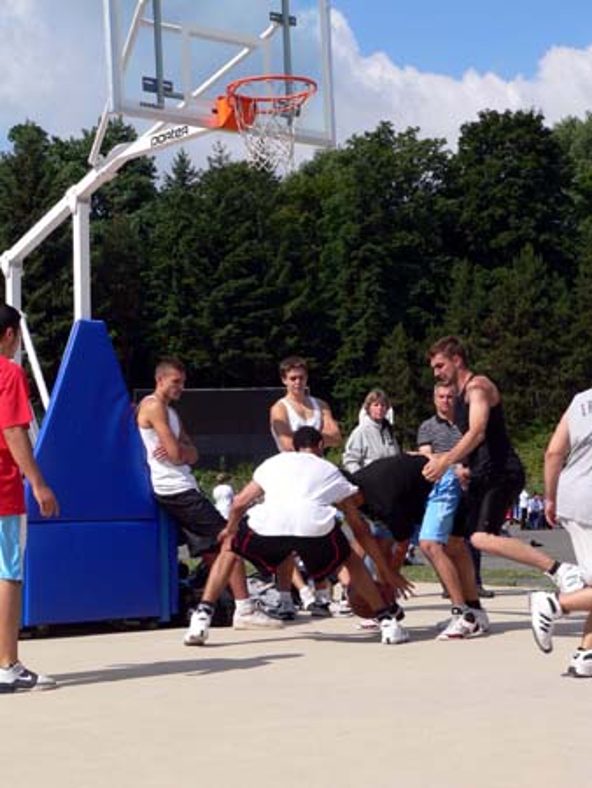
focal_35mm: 67
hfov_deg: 22.0
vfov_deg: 29.0
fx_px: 1526
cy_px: 394
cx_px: 296
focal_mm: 11.2
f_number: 5.2
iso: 80
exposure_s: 1/500
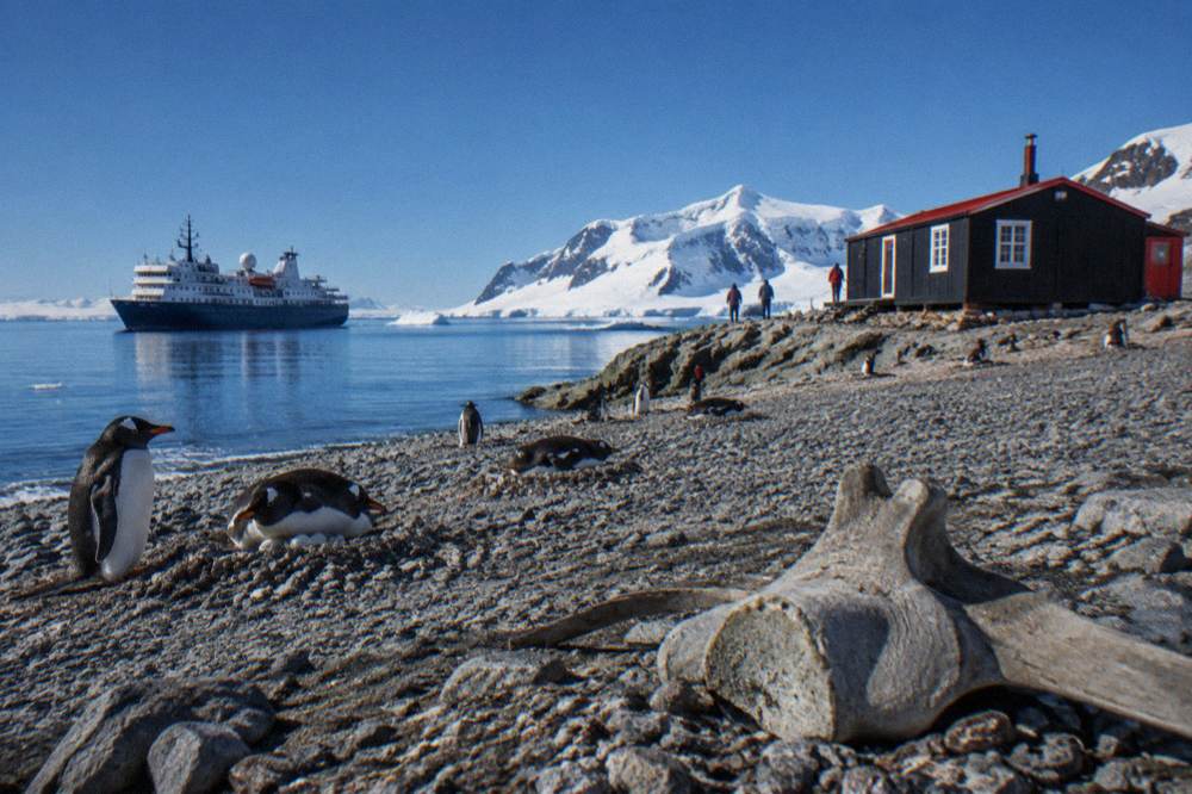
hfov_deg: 48.5
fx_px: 1324
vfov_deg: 33.4
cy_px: 397
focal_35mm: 40
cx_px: 596
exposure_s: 1/250
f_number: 10
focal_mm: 40
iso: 500
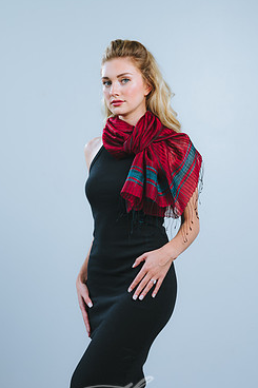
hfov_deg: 13.2
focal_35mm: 104
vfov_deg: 19.6
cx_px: 122
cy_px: 213
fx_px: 1119
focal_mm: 85
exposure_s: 1/200
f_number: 4
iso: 100
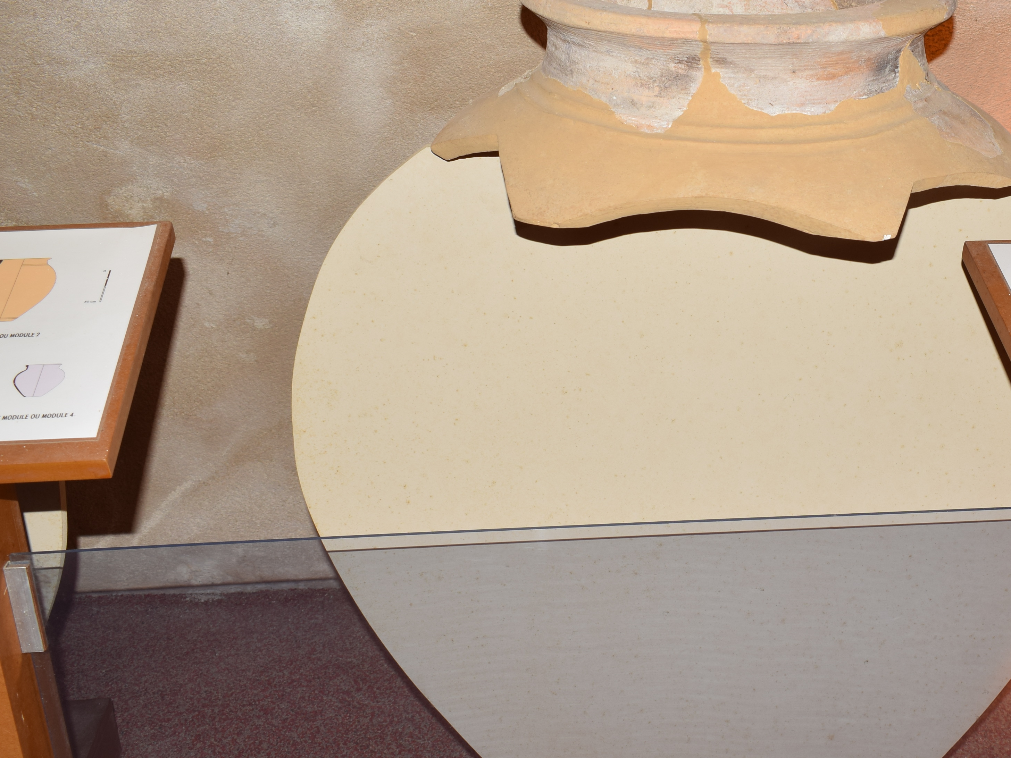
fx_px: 1431
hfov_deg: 38.0
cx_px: 755
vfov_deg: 29.6
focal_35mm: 49
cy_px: 432
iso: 100
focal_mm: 22
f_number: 8
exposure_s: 1/60
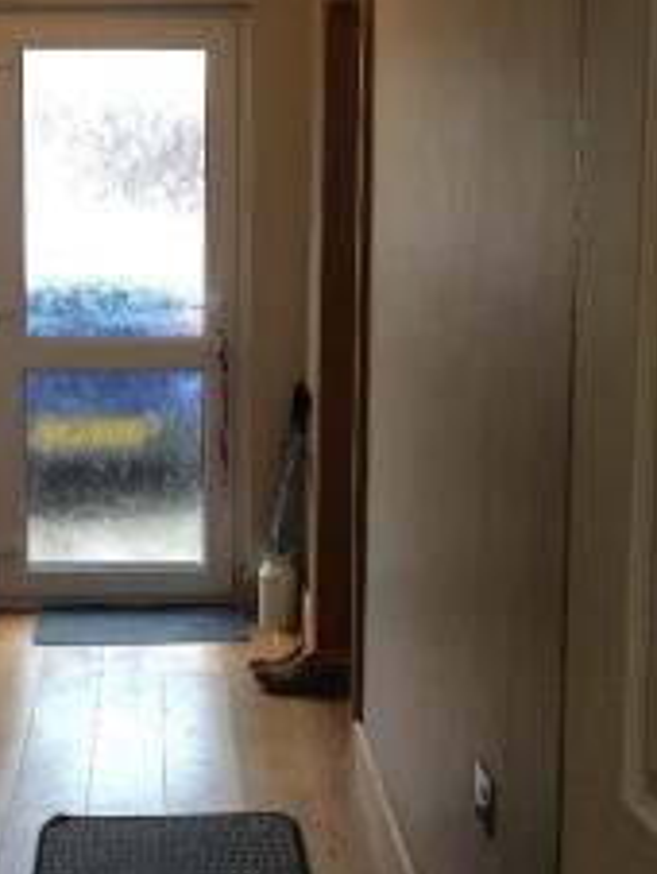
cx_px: 182
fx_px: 1414
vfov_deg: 34.3
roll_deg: +0.4
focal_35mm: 56
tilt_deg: -4.9
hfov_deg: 25.9
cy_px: 377
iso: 32
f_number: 2.2
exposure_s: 1/33
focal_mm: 4.15
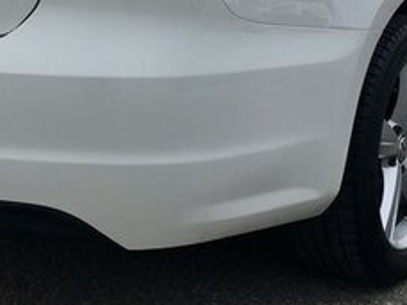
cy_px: -29
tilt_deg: -4.5
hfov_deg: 23.3
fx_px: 988
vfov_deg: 17.0
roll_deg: -0.7
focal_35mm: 84
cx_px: 175
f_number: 2.2
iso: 25
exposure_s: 1/894
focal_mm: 4.15
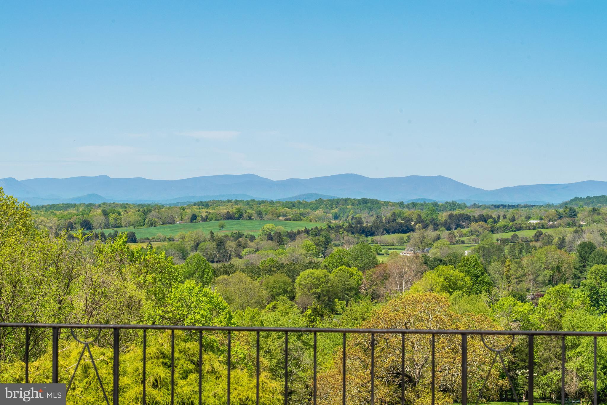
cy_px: 202
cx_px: 304
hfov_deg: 19.4
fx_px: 1771
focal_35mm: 105
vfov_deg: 13.1
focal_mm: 105
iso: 640
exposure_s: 1/640
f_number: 14
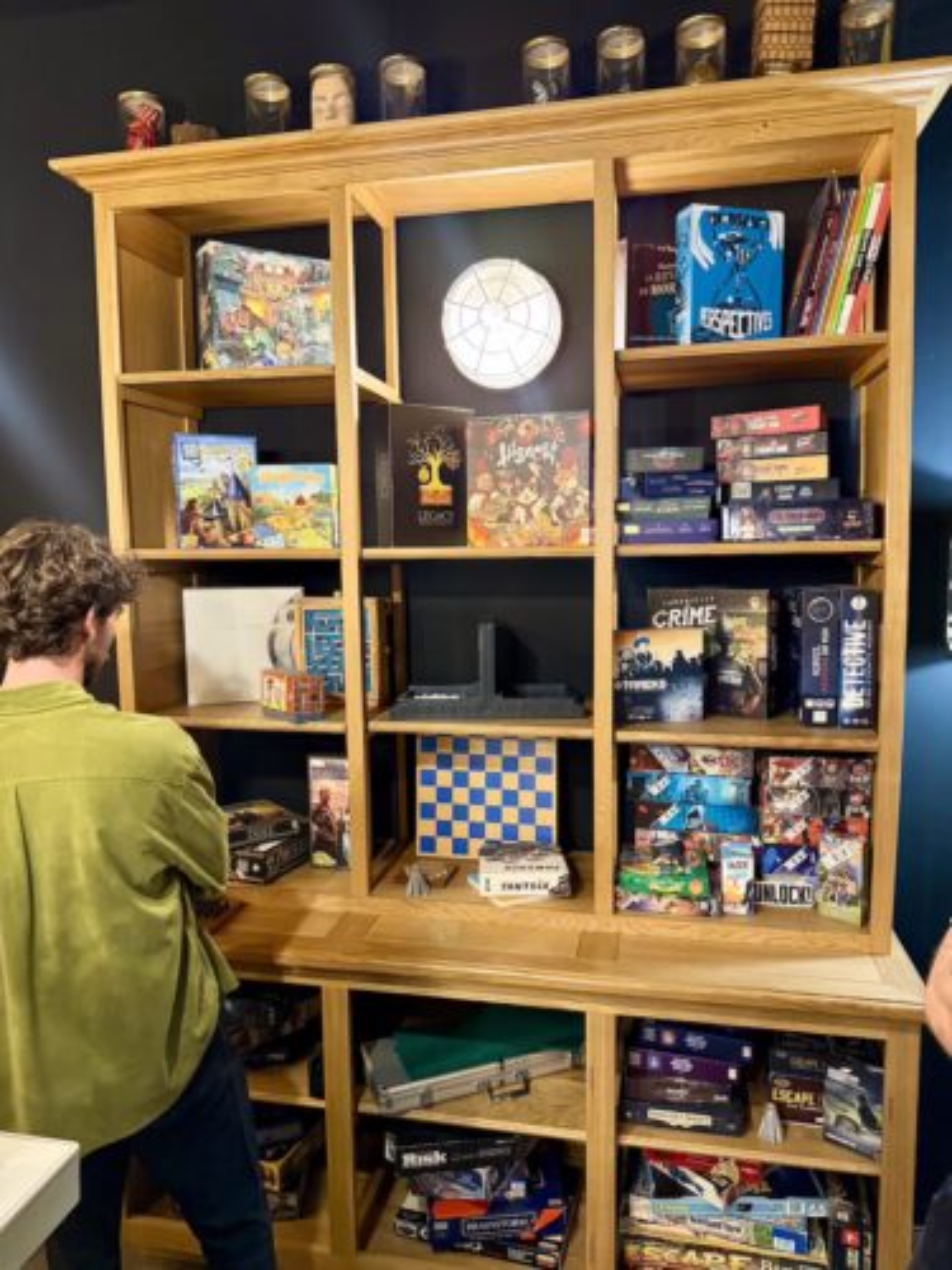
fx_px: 880
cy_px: 635
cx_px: 476
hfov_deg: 56.8
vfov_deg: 71.6
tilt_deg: -5.0
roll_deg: -1.4
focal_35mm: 24
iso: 800
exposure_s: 1/59
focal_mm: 6.76
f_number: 1.78
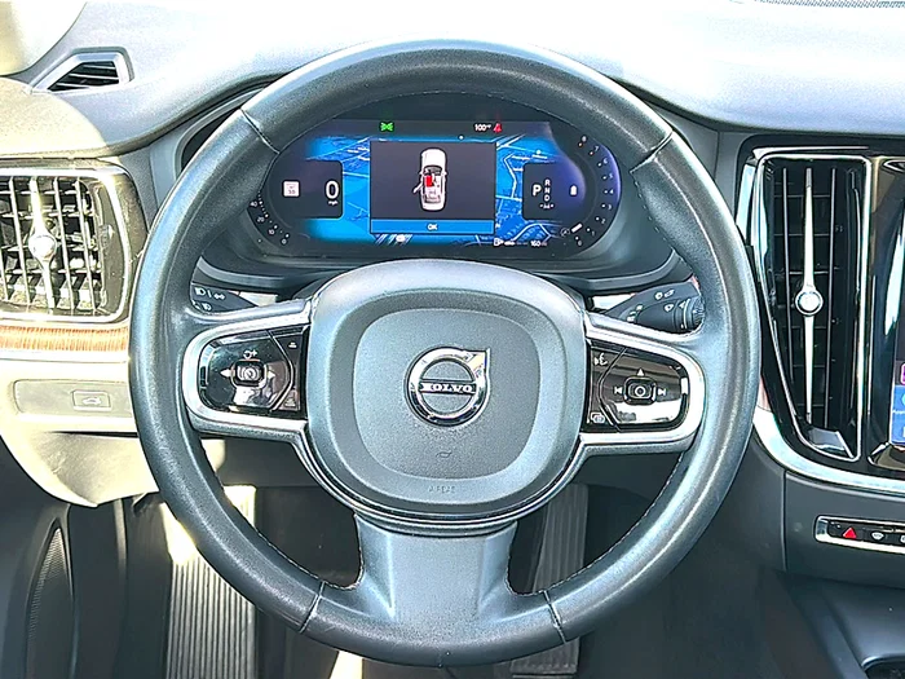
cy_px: 340
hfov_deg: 41.2
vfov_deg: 31.5
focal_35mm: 46
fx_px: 1203
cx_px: 452
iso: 80
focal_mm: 6.86
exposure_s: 1/101
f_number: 1.78
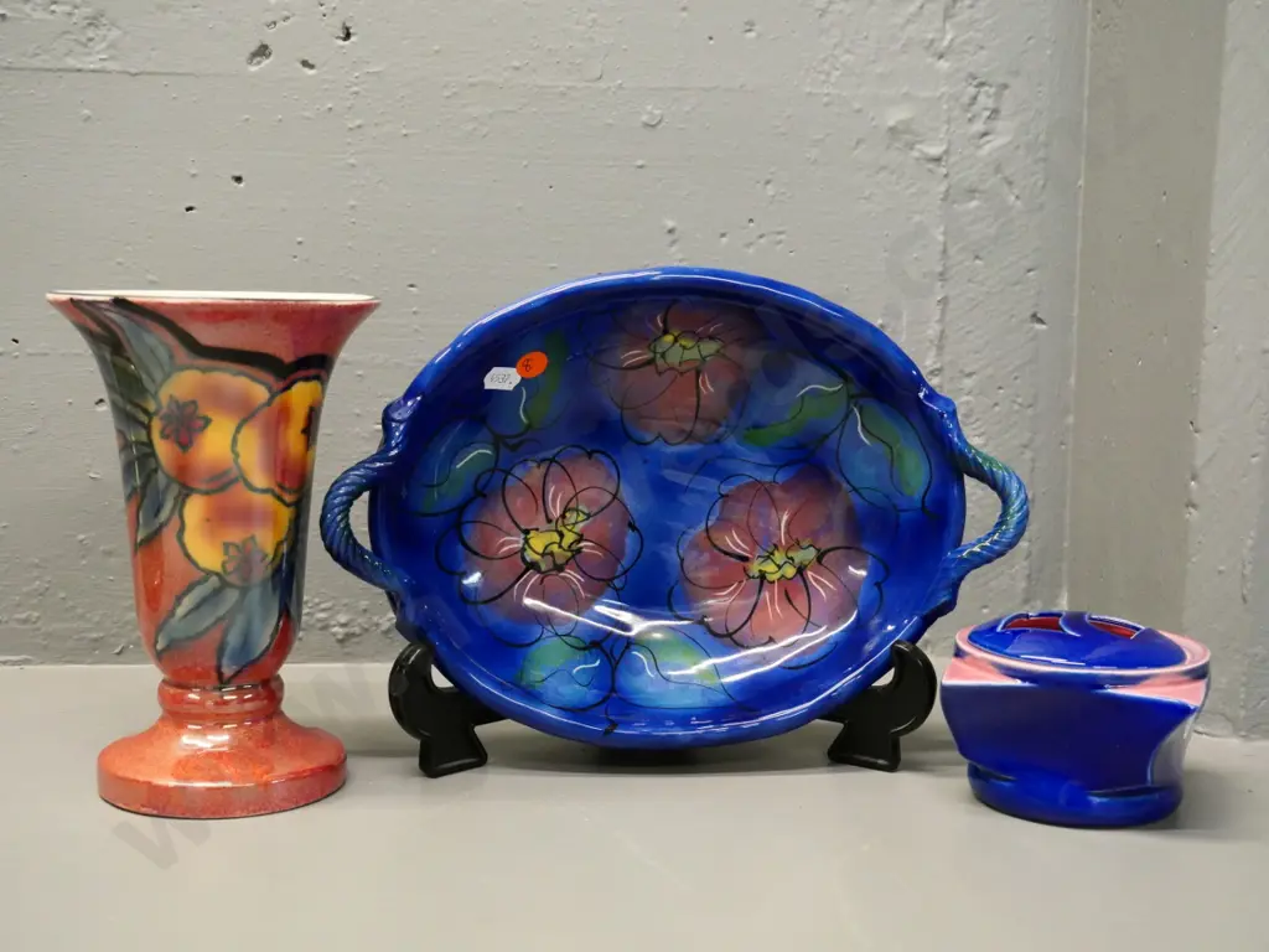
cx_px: 634
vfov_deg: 31.5
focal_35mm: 46
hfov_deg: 41.2
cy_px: 476
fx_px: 1686
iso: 3200
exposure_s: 1/80
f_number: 5.6
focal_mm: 23
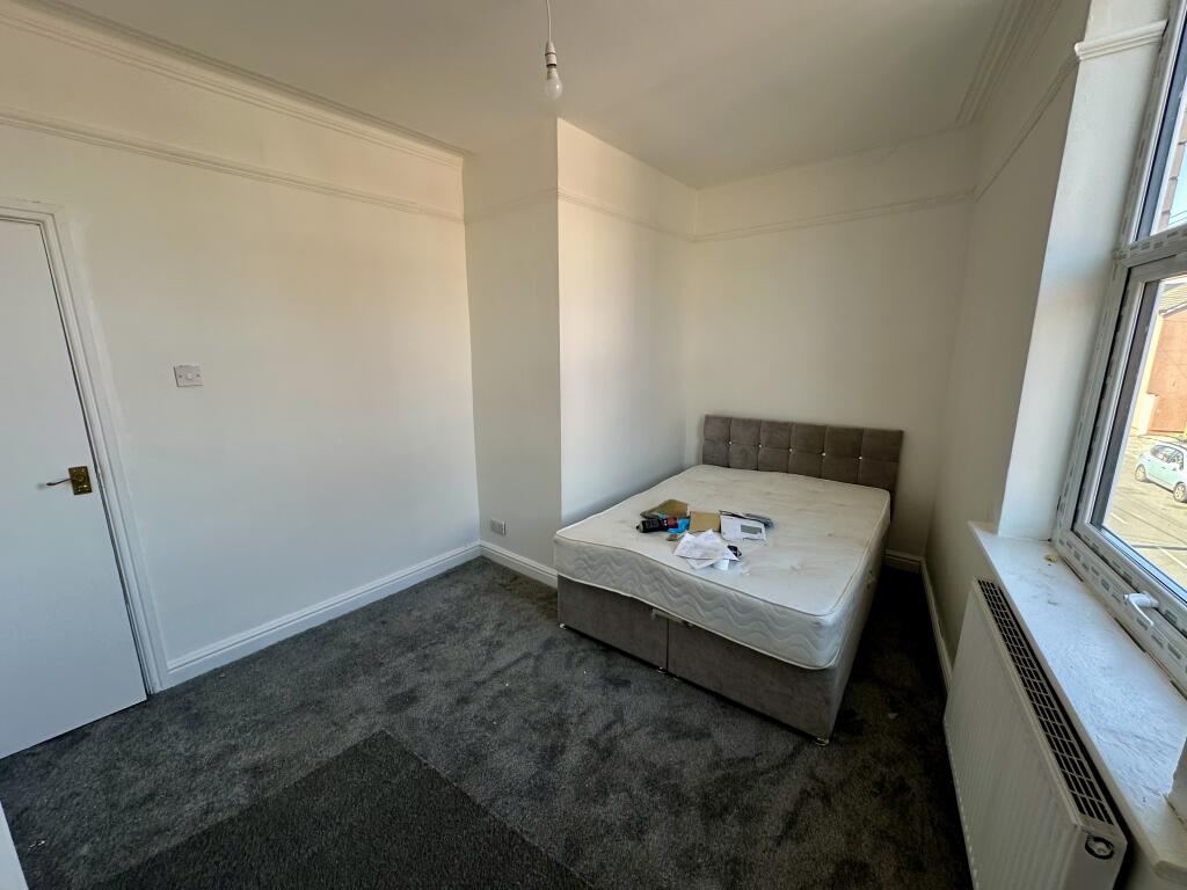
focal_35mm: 14
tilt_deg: -11.7
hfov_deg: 102.1
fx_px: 480
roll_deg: -0.1
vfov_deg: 85.7
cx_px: 594
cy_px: 445
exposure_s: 1/99
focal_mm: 2.22
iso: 50
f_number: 2.2
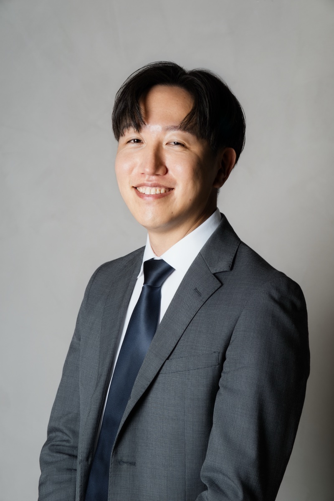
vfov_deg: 23.9
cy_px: 250
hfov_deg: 16.1
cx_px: 167
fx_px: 1183
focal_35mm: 85
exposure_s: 1/125
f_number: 10
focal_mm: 85
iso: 250
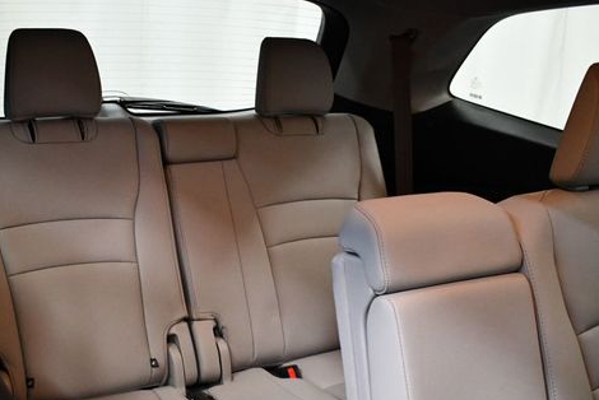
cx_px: 201
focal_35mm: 49
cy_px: 270
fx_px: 816
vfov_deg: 27.4
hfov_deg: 39.9
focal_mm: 18
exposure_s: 1/80
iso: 3200
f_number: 3.5
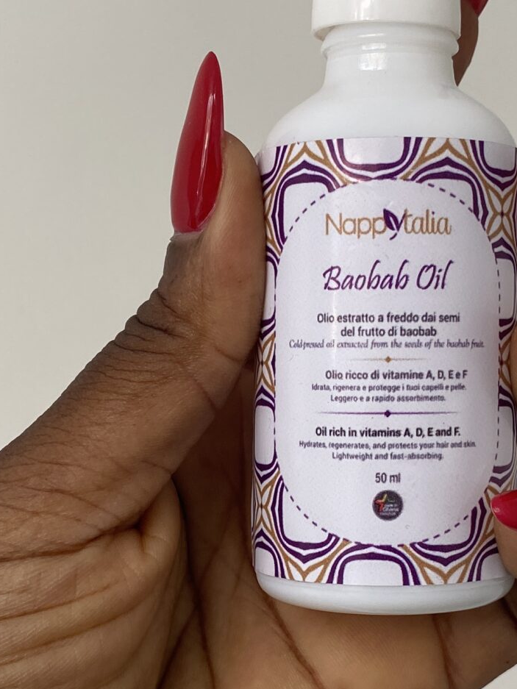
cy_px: 435
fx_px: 1414
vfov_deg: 27.3
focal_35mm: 71
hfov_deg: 20.7
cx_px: 310
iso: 40
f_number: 1.8
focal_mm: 4.25
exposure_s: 1/122
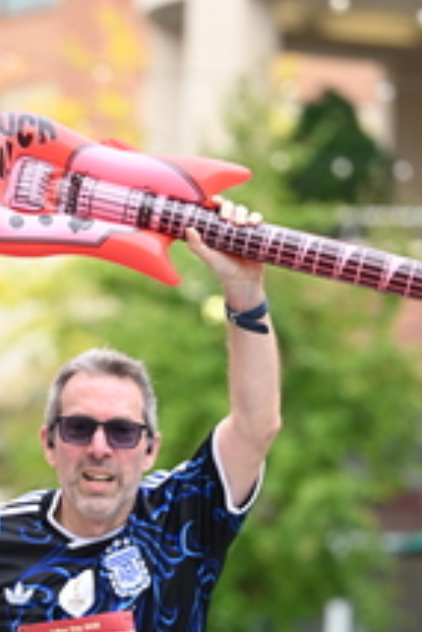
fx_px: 5178
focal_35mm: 295
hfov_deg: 4.7
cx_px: 117
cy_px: 437
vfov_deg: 7.0
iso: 640
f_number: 2.8
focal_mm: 115
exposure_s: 1/1600
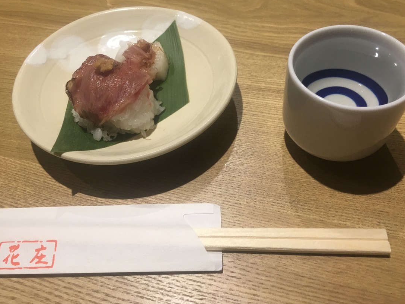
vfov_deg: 44.2
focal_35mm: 32
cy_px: 147
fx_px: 374
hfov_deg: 56.8
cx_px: 197
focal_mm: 4.15
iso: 32
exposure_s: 1/15
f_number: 2.2
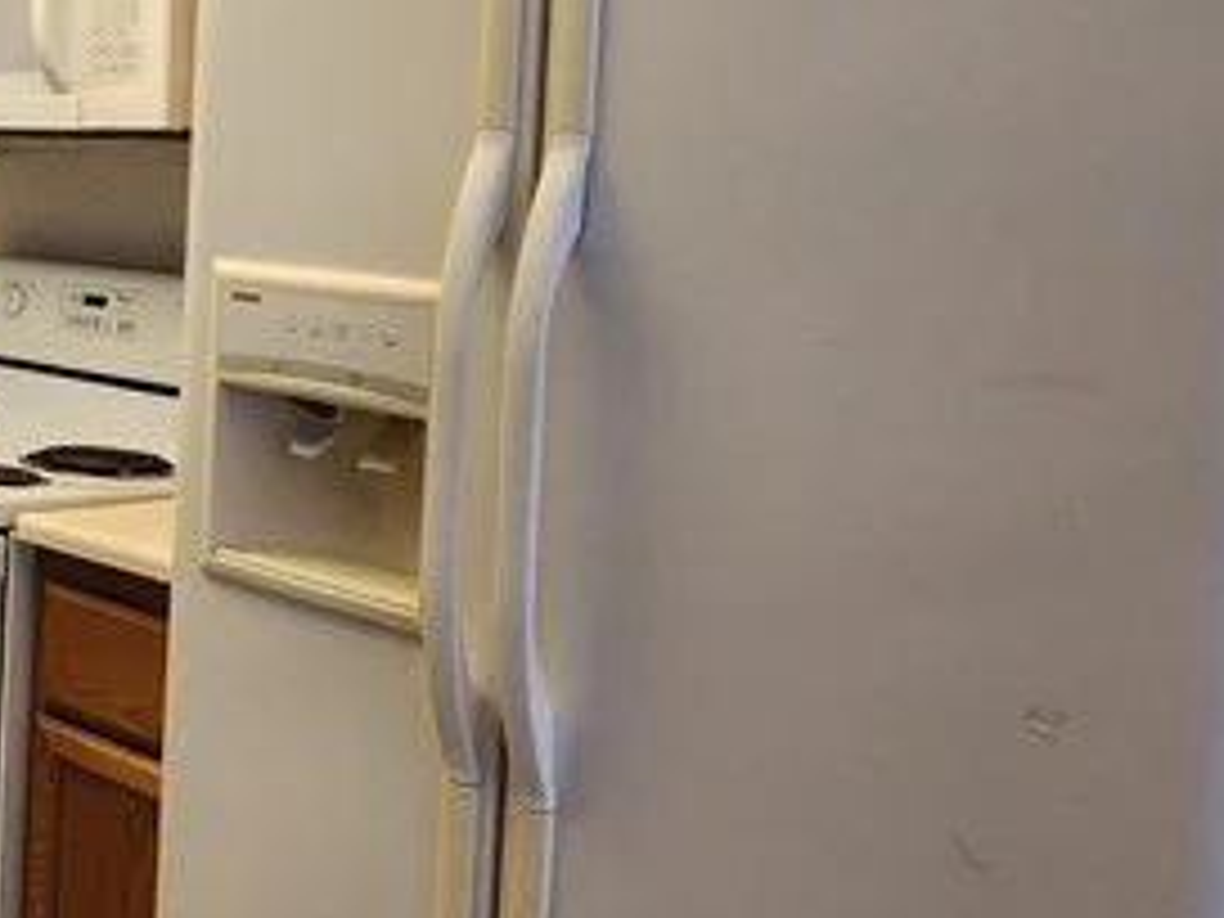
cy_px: 207
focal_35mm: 49
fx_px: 1733
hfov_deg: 28.8
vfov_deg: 29.1
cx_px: -495
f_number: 2.2
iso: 160
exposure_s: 1/60
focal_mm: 2.2
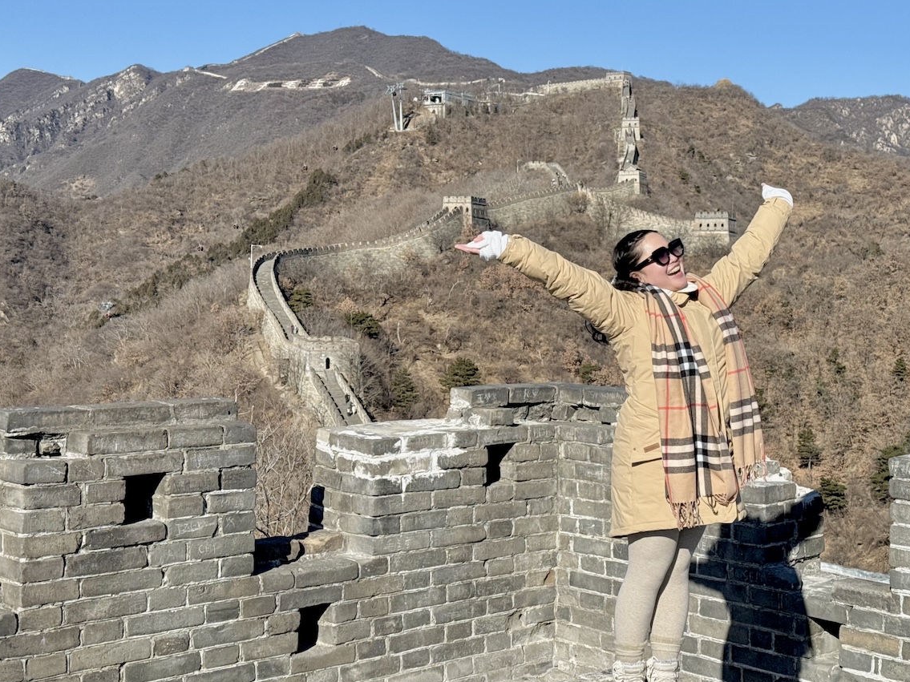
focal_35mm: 55
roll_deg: -0.8
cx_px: 513
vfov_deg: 26.6
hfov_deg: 34.9
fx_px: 1446
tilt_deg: -2.3
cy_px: 332
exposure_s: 1/5208
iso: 64
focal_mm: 6.76
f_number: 1.78
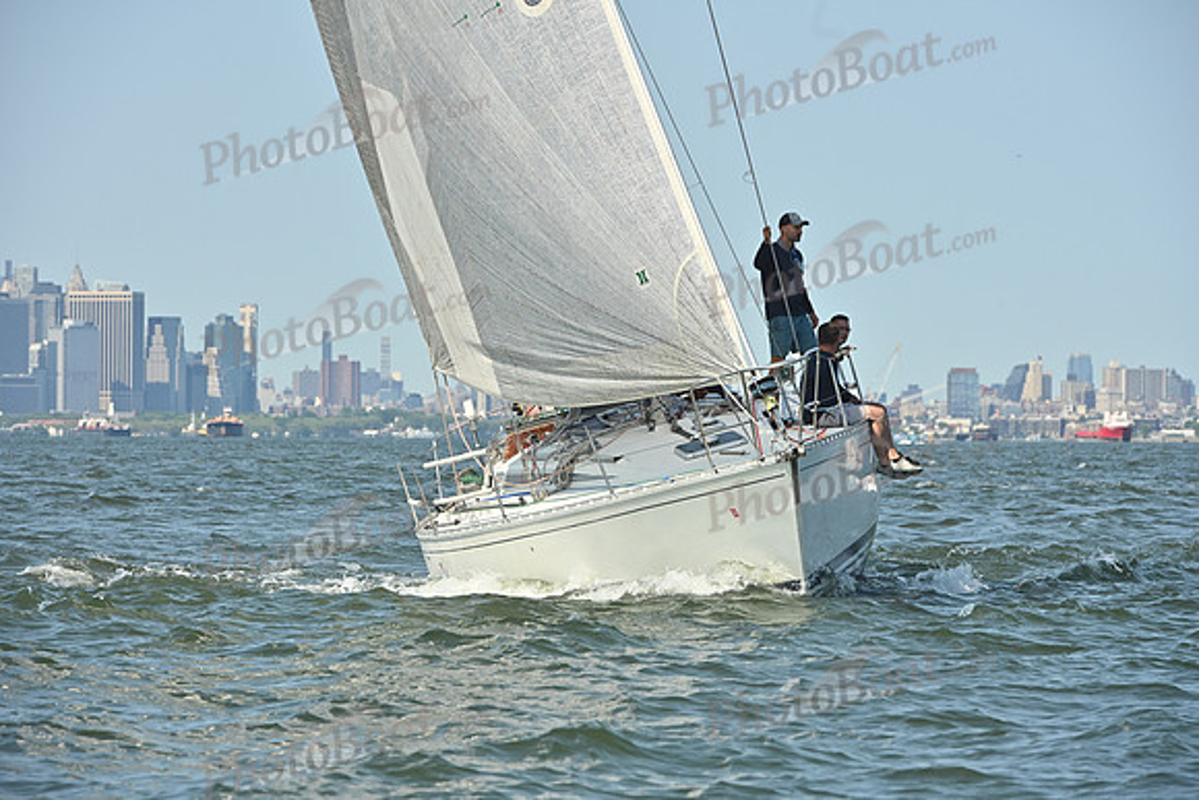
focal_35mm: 185
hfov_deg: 11.1
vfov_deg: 7.4
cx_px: 600
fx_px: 6163
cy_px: 400
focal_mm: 185
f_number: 9
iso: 320
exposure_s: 1/1250
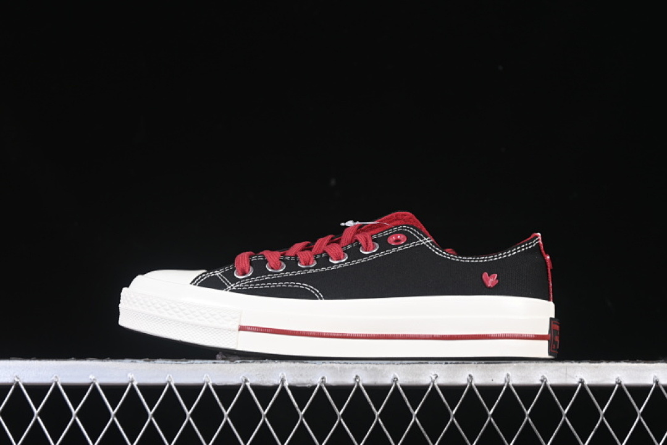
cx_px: 334
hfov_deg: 27.0
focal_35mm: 75
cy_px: 222
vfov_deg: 18.2
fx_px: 1389
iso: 160
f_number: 6.3
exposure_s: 1/60
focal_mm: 50
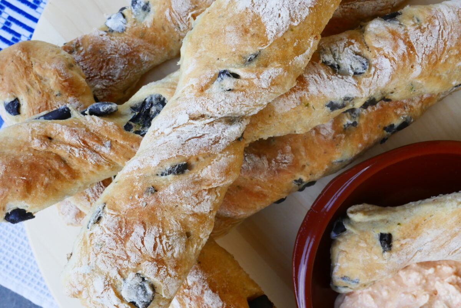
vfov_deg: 33.4
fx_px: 512
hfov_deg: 48.5
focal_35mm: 40
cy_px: 154
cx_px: 230
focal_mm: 14.5
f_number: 8
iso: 640
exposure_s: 1/80
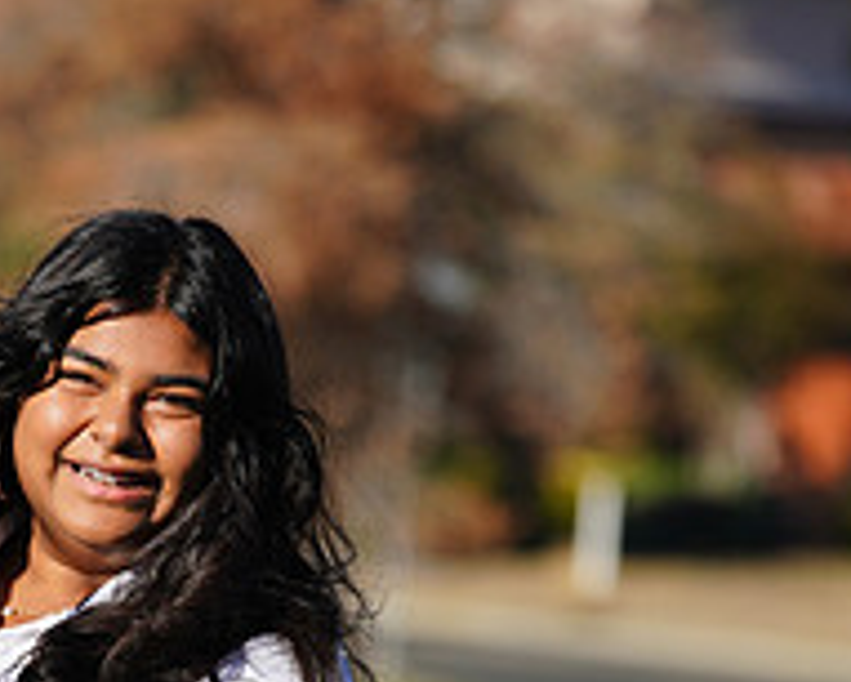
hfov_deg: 3.4
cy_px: 1204
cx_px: -2
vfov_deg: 2.7
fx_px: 14338
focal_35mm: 569
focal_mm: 200
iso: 100
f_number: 5.6
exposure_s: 1/500
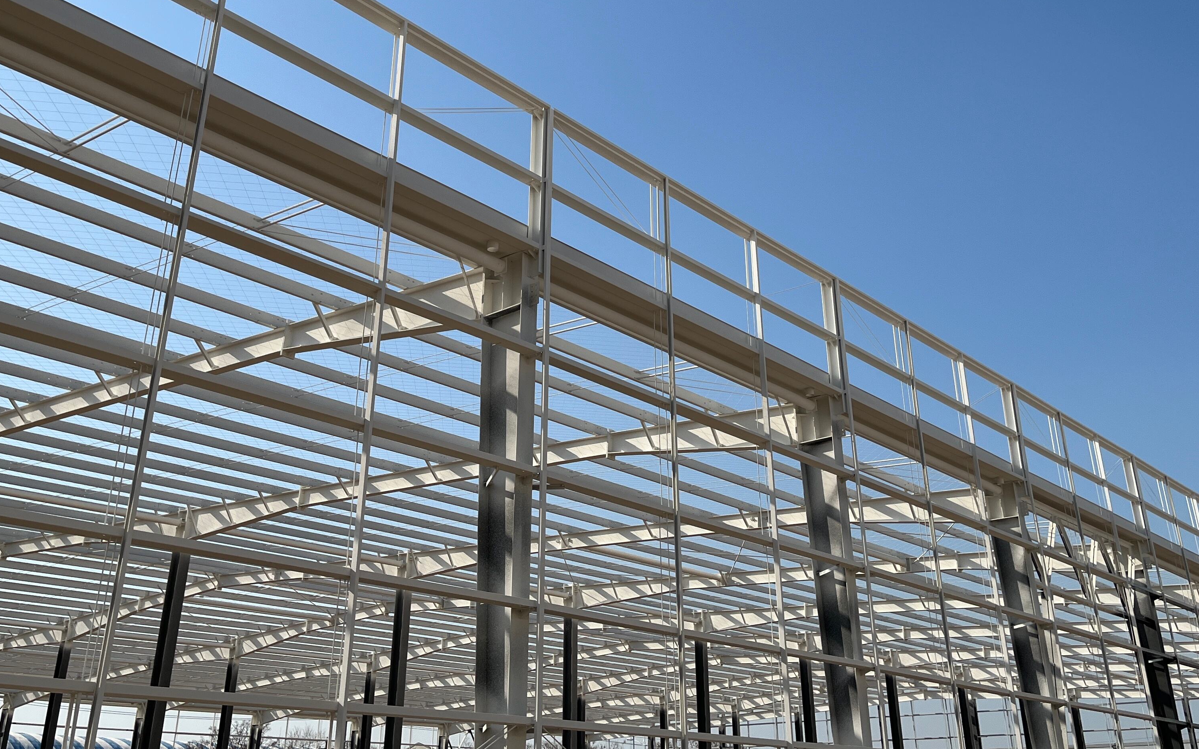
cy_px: 184
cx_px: 618
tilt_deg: +27.9
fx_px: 1209
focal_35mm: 37
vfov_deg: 33.7
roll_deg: +1.5
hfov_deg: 52.7
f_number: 1.6
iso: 50
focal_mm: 5.1
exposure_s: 1/5848
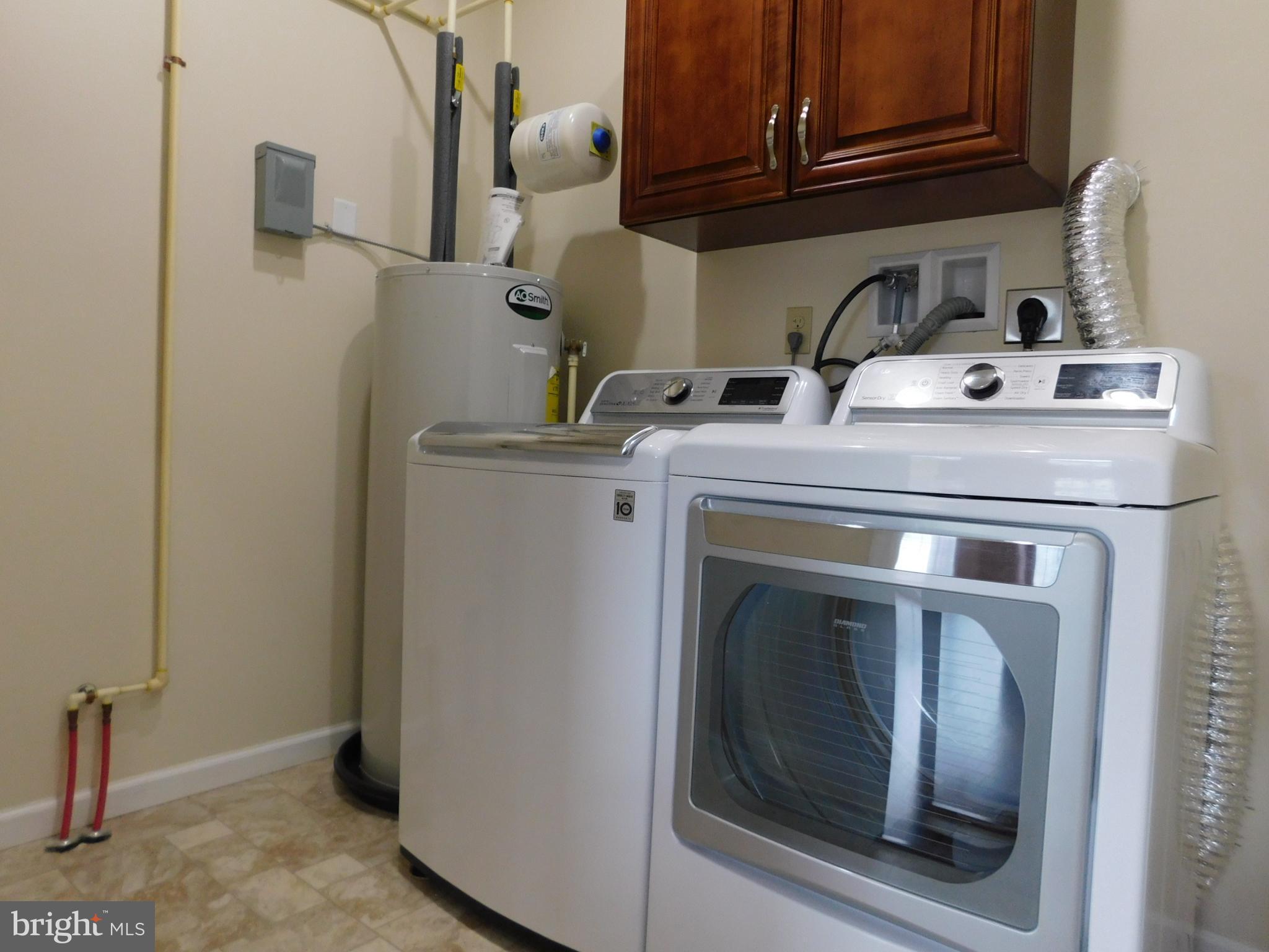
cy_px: 476
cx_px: 634
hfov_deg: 73.9
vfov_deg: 58.9
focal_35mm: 23
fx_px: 843
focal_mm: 4
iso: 200
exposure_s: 1/30
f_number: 3
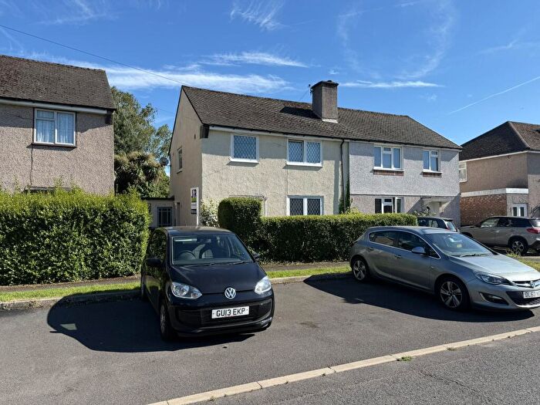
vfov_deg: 56.8
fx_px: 374
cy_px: 202
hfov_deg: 71.6
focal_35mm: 24
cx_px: 270
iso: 80
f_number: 1.78
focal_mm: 6.76
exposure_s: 1/3279
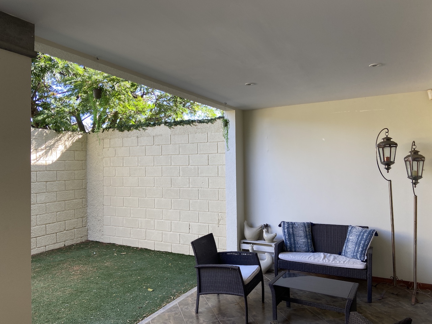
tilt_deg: +1.4
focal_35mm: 26
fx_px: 324
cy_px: 162
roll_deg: +0.7
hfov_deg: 67.3
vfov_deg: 53.1
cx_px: 216
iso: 32
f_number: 1.8
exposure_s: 1/122
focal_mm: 4.25
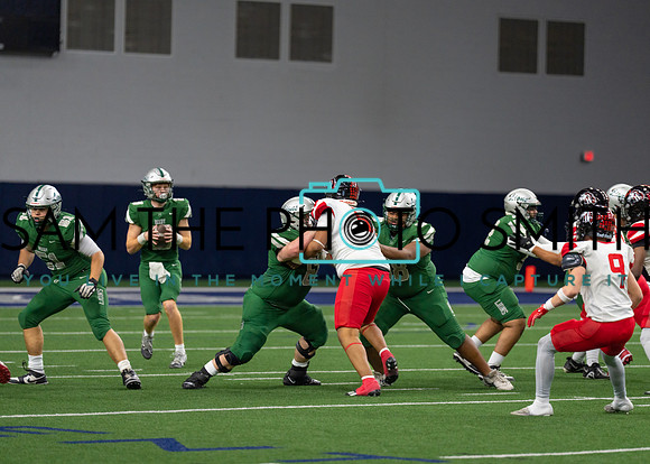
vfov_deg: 6.9
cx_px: 325
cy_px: 232
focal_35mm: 210
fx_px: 3868
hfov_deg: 9.6
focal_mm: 200
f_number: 2.8
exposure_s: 1/1000
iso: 1600
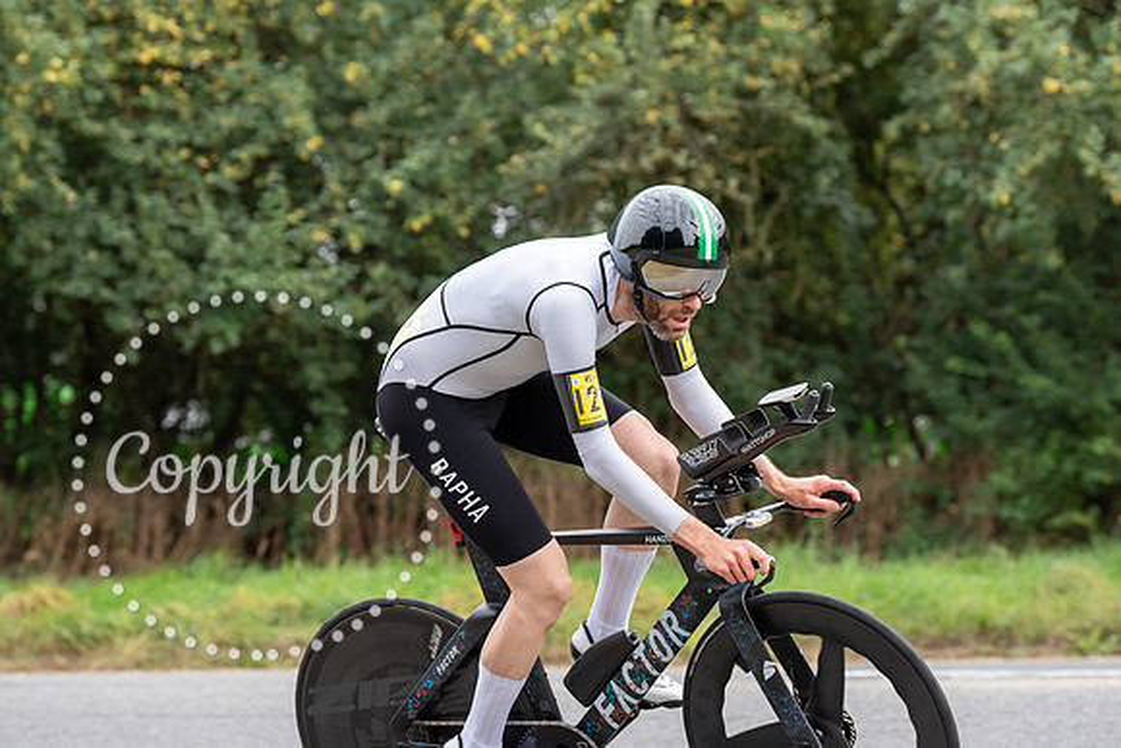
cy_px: 374
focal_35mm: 118
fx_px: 3680
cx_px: 560
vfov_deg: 11.6
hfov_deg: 17.3
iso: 640
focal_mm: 111
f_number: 4
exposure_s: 1/1000
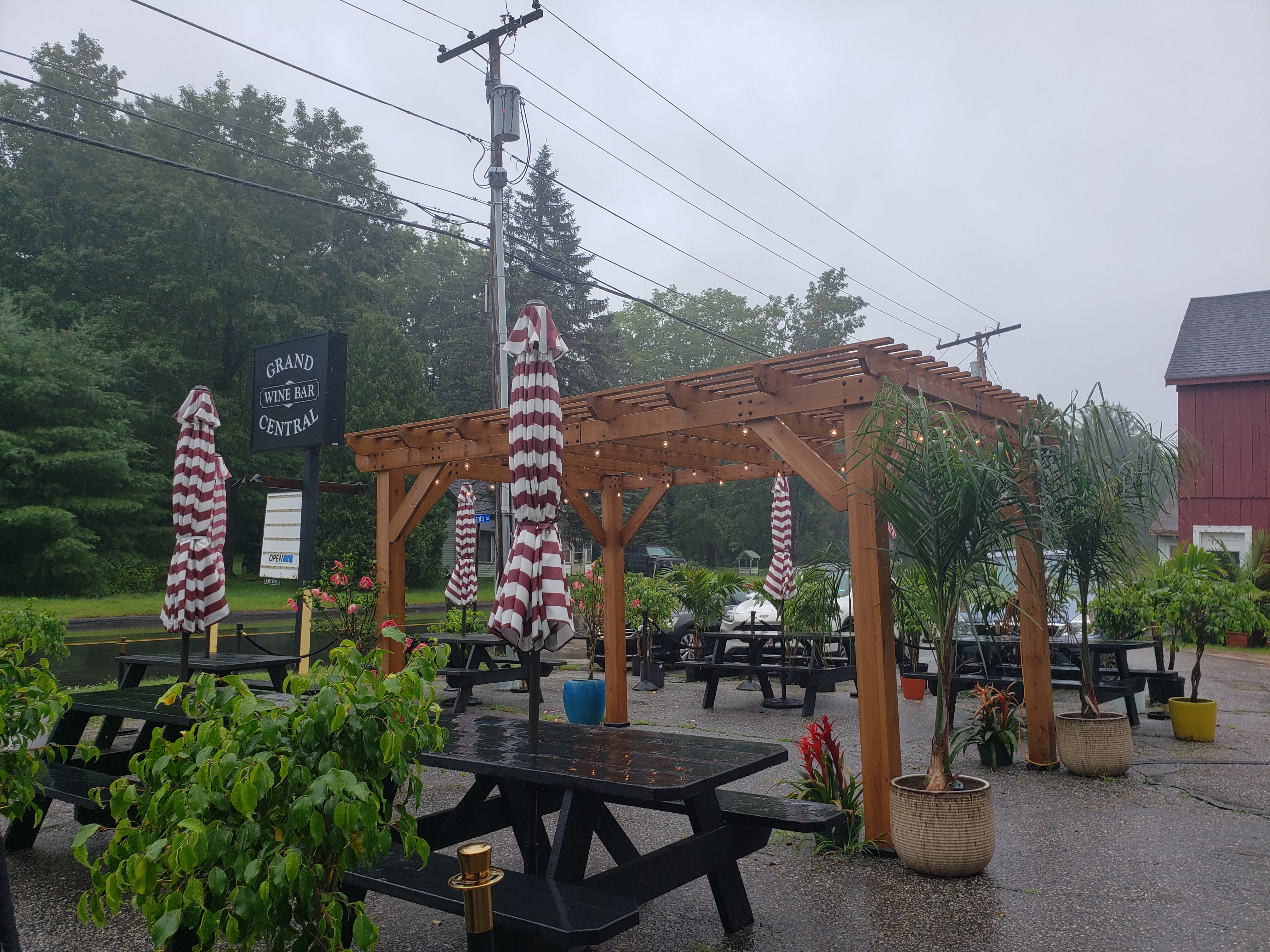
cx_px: 635
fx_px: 954
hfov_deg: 67.3
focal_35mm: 26
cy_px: 476
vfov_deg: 53.1
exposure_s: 1/215
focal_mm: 4.3
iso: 50
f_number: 2.4
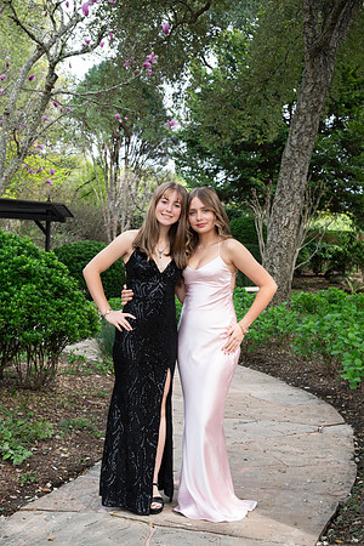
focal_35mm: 45
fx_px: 682
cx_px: 182
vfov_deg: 43.6
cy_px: 273
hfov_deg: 29.9
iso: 1250
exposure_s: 1/800
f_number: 7.1
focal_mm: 45
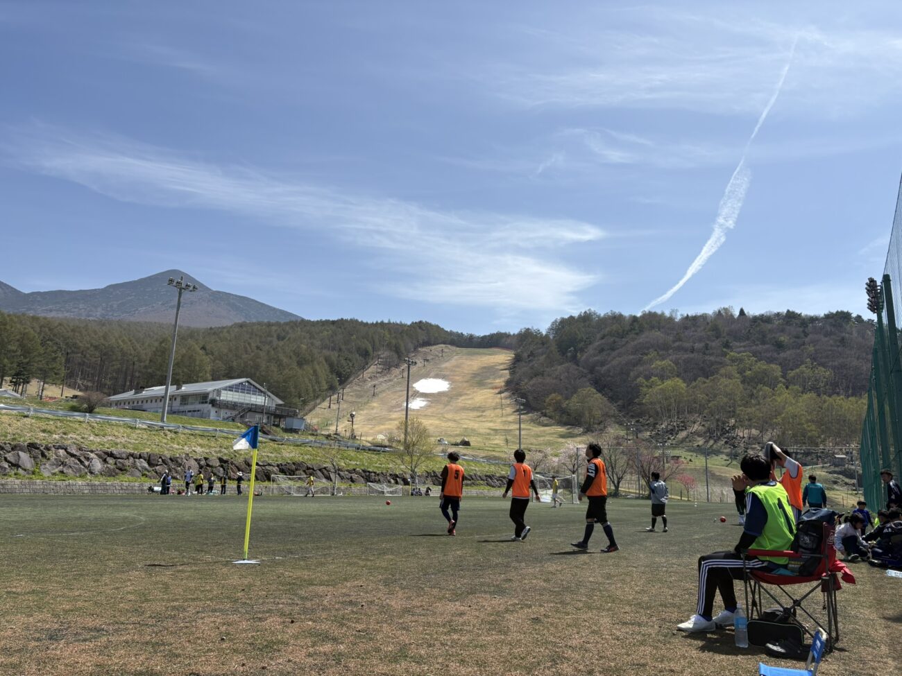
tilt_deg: +12.9
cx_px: 451
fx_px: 677
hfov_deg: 67.3
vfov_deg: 53.1
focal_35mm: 26
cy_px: 338
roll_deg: -1.3
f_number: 1.6
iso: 50
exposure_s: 1/5348
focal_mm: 5.96
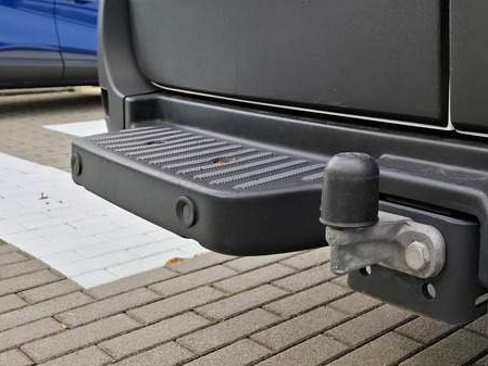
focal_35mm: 41
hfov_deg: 42.3
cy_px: 73
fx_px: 578
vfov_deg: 34.1
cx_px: 433
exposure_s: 1/548
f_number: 1.8
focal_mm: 5.54
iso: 50
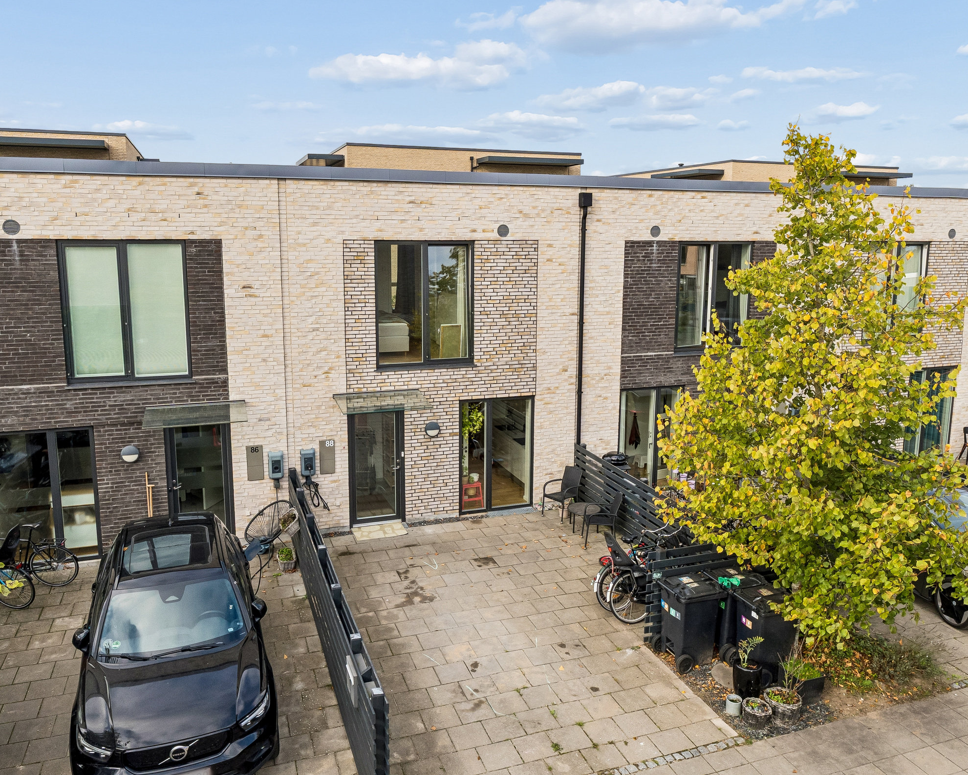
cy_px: 363
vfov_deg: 52.0
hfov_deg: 62.7
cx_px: 483
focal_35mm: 28
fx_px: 794
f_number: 8
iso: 250
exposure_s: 1/250
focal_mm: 13
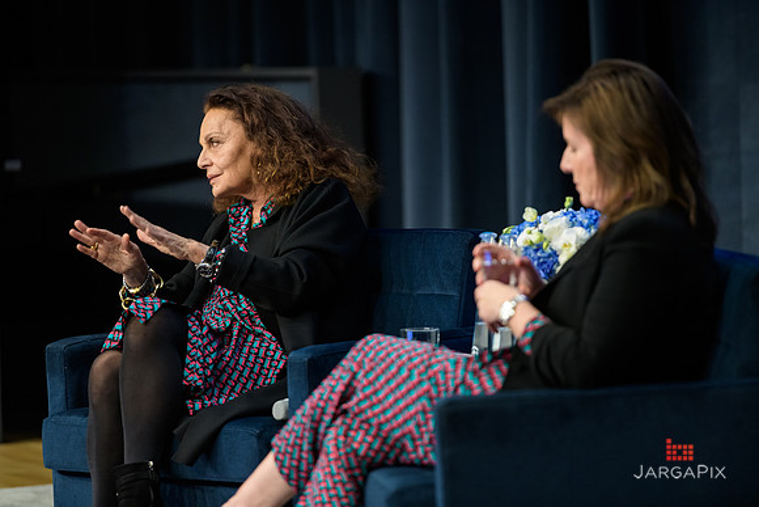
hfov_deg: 10.3
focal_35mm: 200
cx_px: 380
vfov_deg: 6.9
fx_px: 4217
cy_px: 254
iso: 1600
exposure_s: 1/125
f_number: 3.2
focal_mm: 200
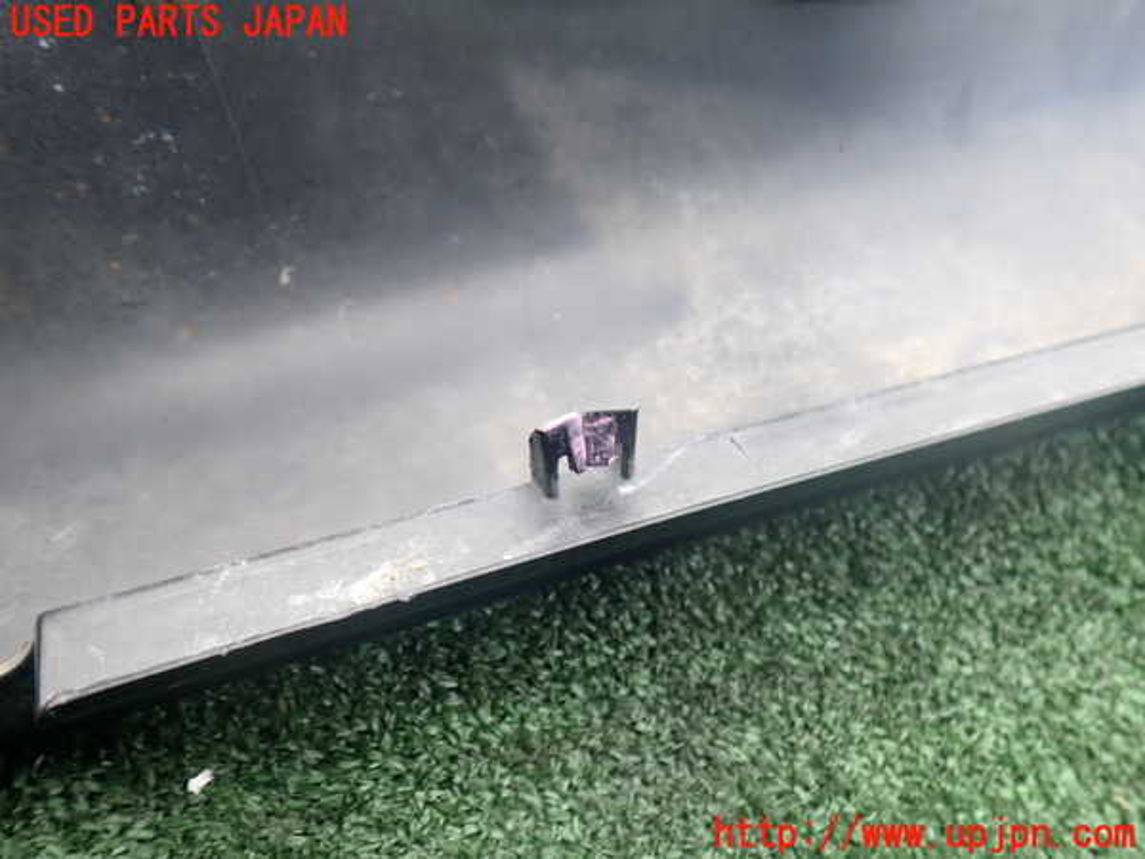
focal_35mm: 30
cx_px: 572
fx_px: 992
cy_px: 430
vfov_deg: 46.8
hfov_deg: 60.0
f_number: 2.3
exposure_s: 1/125
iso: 125
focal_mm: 5.4
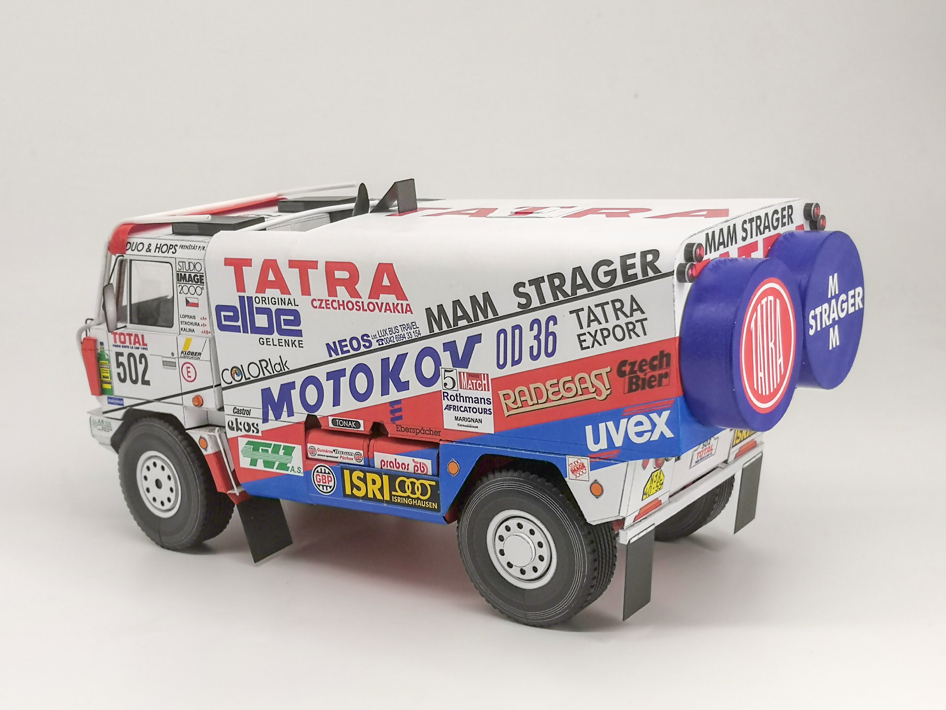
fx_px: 1284
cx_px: 473
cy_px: 355
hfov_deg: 40.4
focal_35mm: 47
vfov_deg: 30.9
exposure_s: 1/204
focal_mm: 3.95
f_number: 1.8
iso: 50
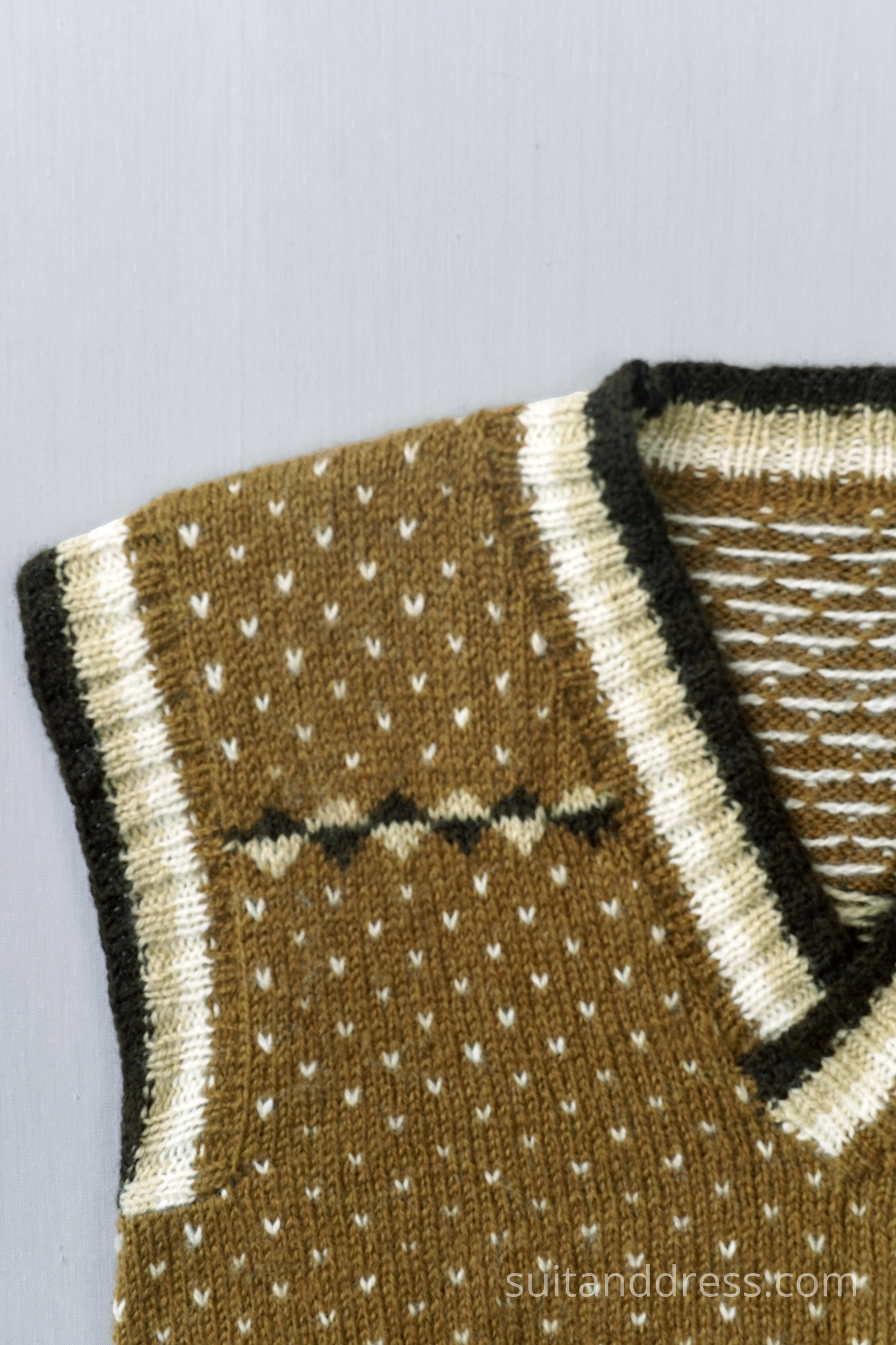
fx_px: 1792
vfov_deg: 41.1
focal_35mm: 48
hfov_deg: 28.1
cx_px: 448
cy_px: 672
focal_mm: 32
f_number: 6.3
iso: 320
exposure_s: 1/50
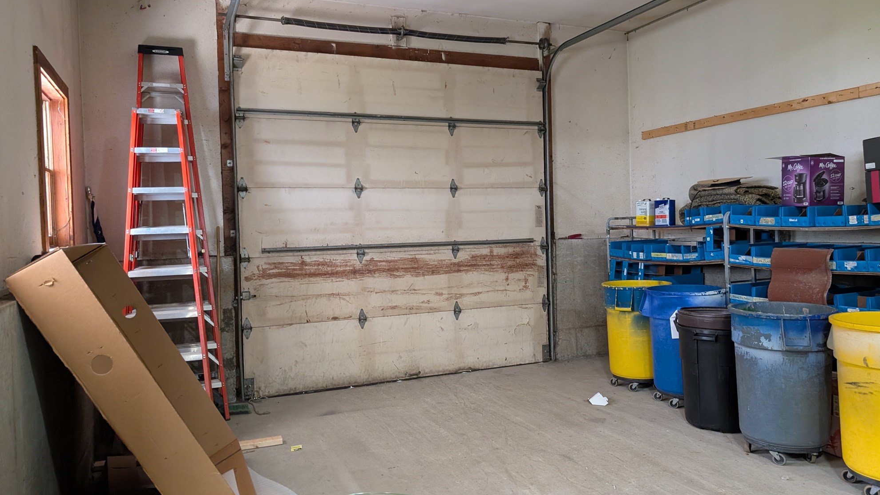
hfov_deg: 69.9
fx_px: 630
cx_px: 439
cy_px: 228
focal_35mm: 27
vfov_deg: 42.9
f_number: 1.68
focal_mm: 6.9
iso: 1345
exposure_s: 1/244
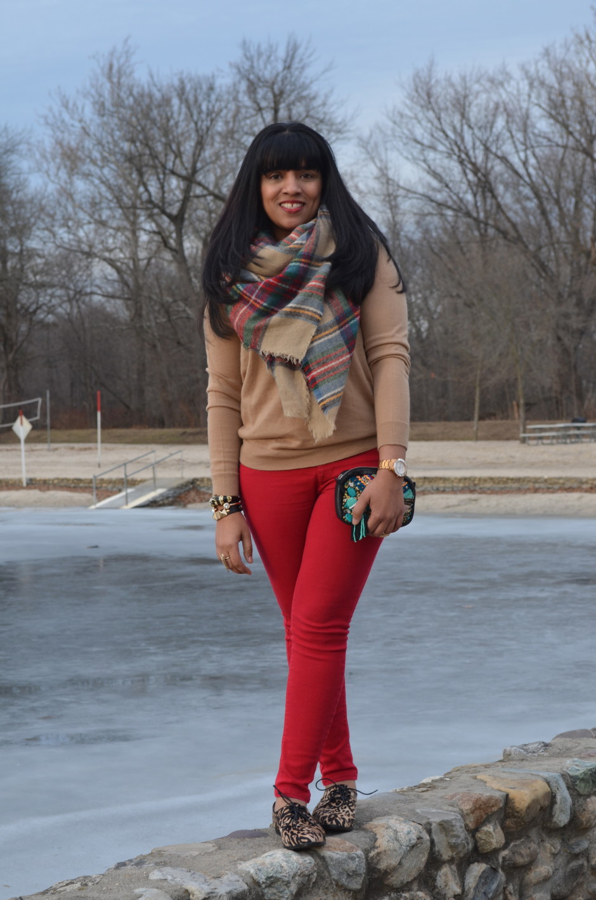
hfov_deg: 20.5
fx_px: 1646
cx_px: 298
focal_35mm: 66
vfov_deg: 30.6
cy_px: 450
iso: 200
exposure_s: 1/200
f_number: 7.1
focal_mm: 44
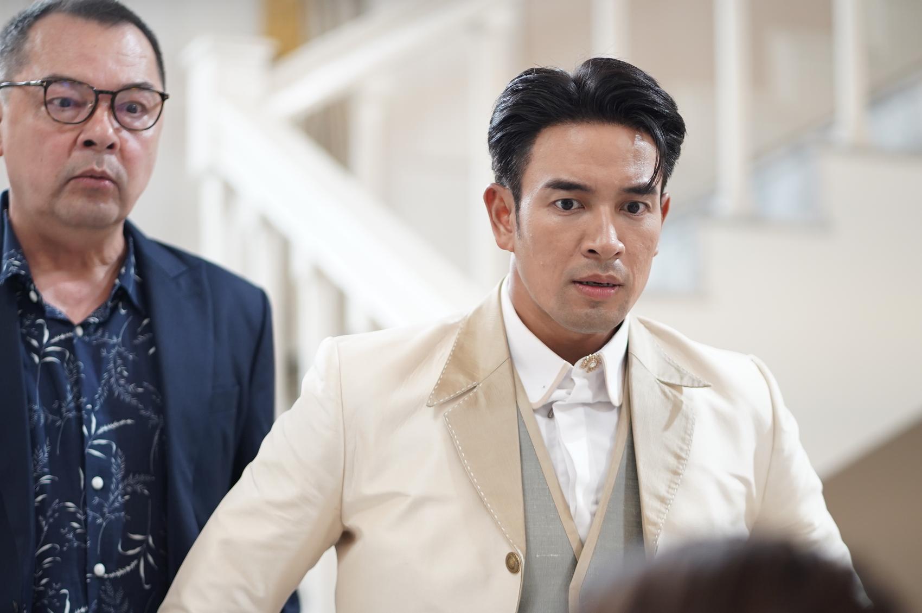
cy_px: 306
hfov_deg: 16.1
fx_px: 3249
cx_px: 461
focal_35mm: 127
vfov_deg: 10.8
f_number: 1.8
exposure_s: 1/200
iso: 800
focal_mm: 85
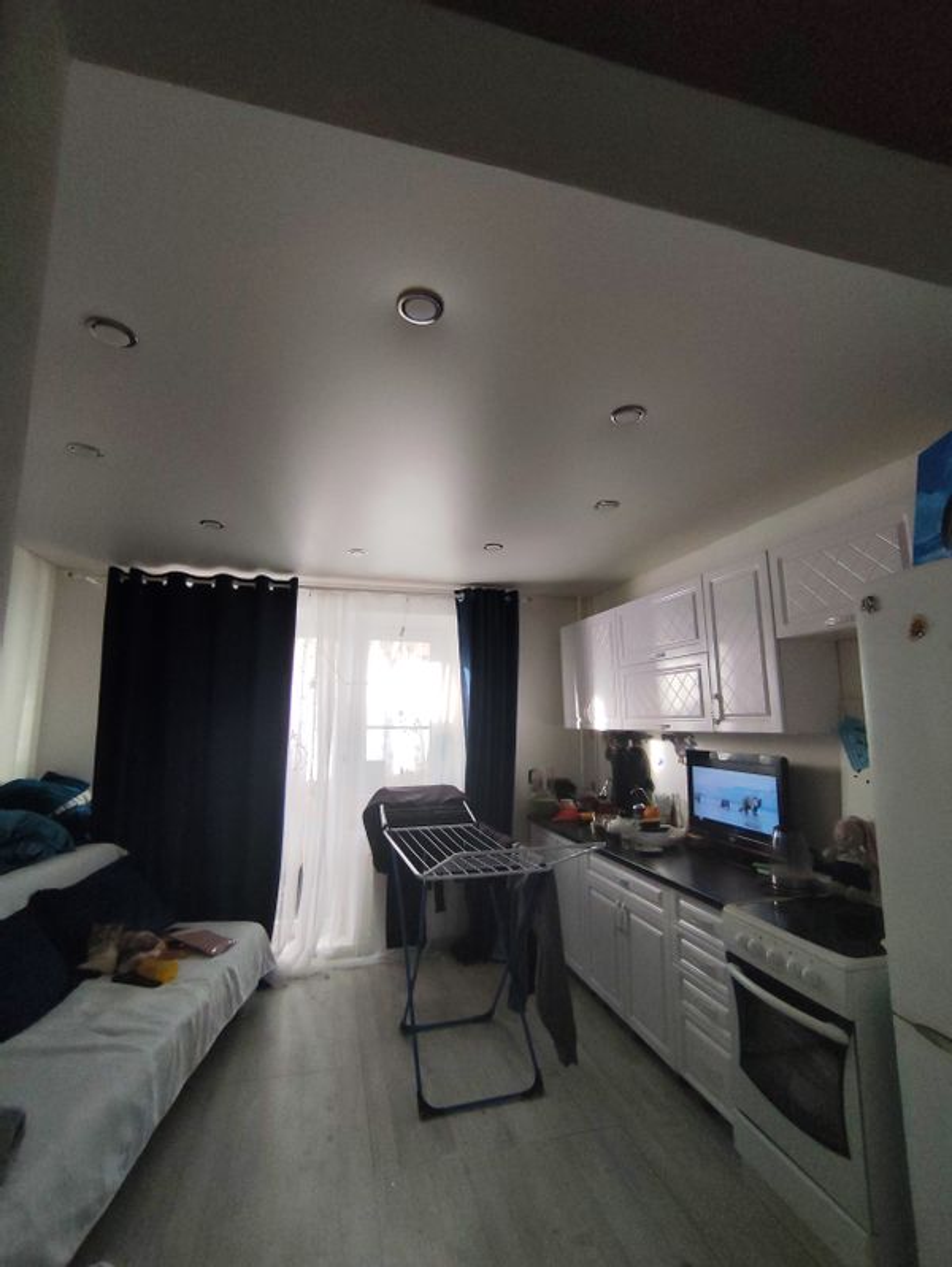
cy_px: 634
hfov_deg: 78.2
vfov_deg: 94.5
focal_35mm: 16
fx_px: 586
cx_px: 476
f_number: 2.2
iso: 80
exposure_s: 1/50
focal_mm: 1.65
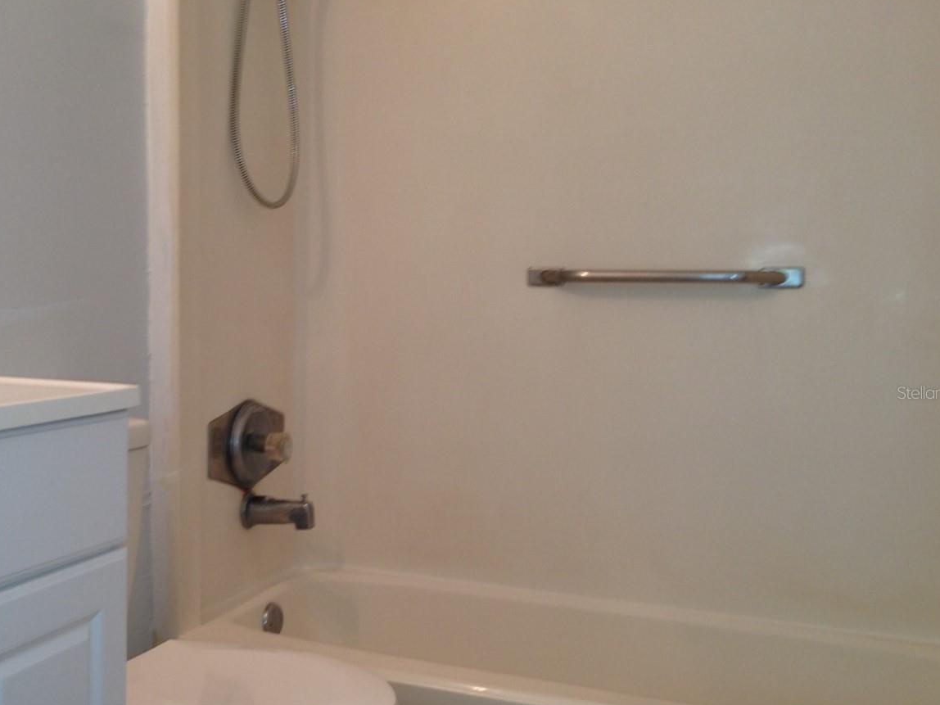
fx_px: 1249
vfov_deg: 31.5
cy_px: 392
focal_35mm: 46
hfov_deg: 40.8
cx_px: 319
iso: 50
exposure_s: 1/25
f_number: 2.4
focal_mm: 4.13
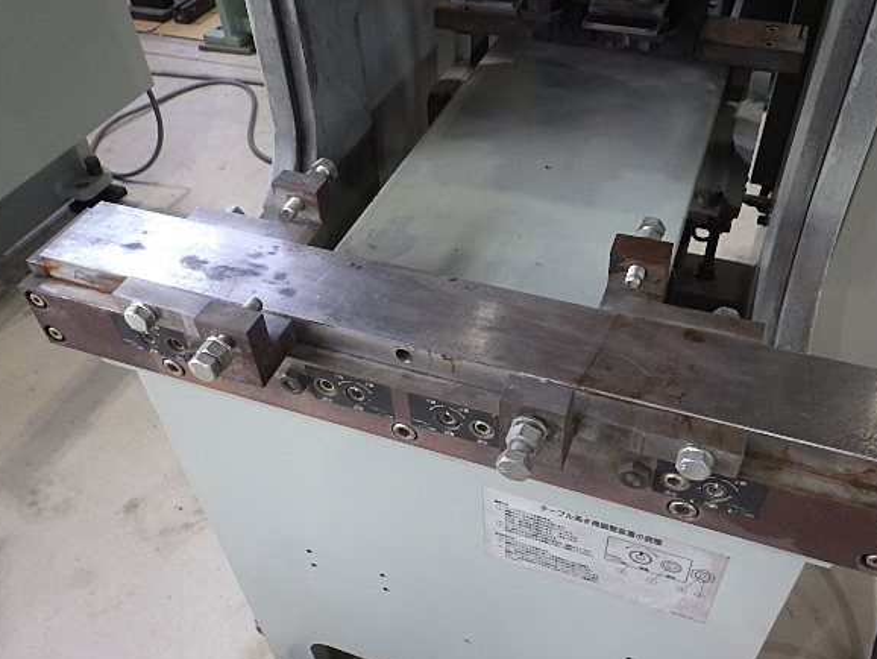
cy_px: 328
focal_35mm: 31
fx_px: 786
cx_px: 463
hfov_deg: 58.3
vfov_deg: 45.5
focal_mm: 5
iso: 640
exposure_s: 1/45
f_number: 3.5
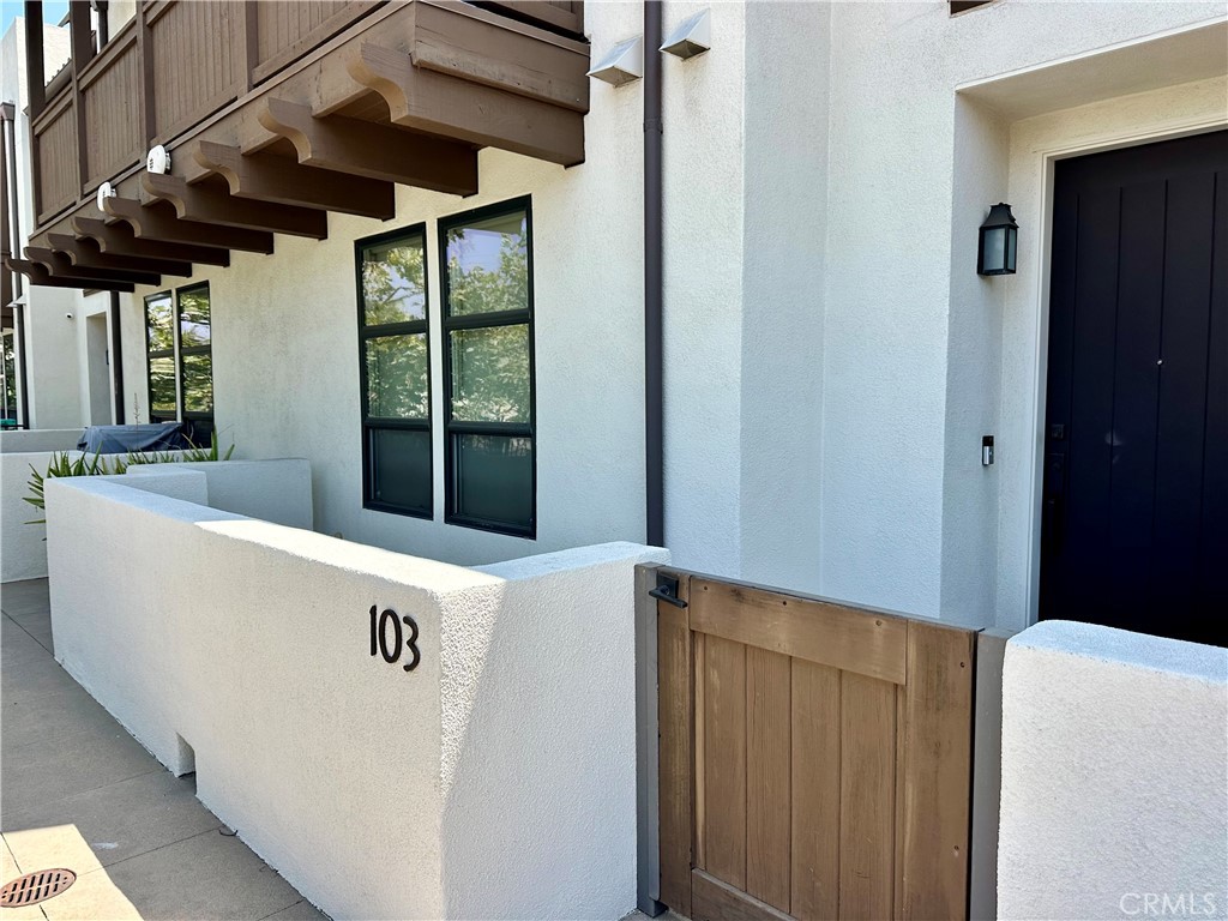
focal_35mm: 24
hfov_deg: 71.6
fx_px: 851
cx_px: 614
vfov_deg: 56.8
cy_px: 460
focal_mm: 6.86
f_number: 1.78
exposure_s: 1/1562
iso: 80
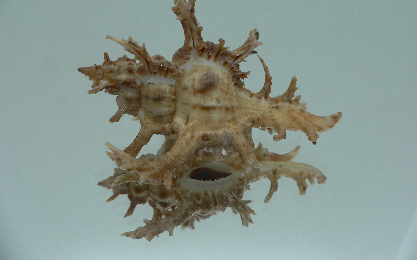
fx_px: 432
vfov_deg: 33.5
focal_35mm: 38
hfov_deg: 51.5
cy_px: 111
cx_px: 213
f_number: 2.8
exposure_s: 1/60
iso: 80
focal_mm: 4.6
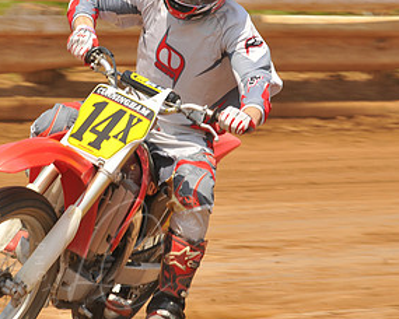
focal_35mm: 443
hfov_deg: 4.4
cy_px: 127
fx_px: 5231
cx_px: 118
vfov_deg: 3.5
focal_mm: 155
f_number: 8
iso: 200
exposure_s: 1/400
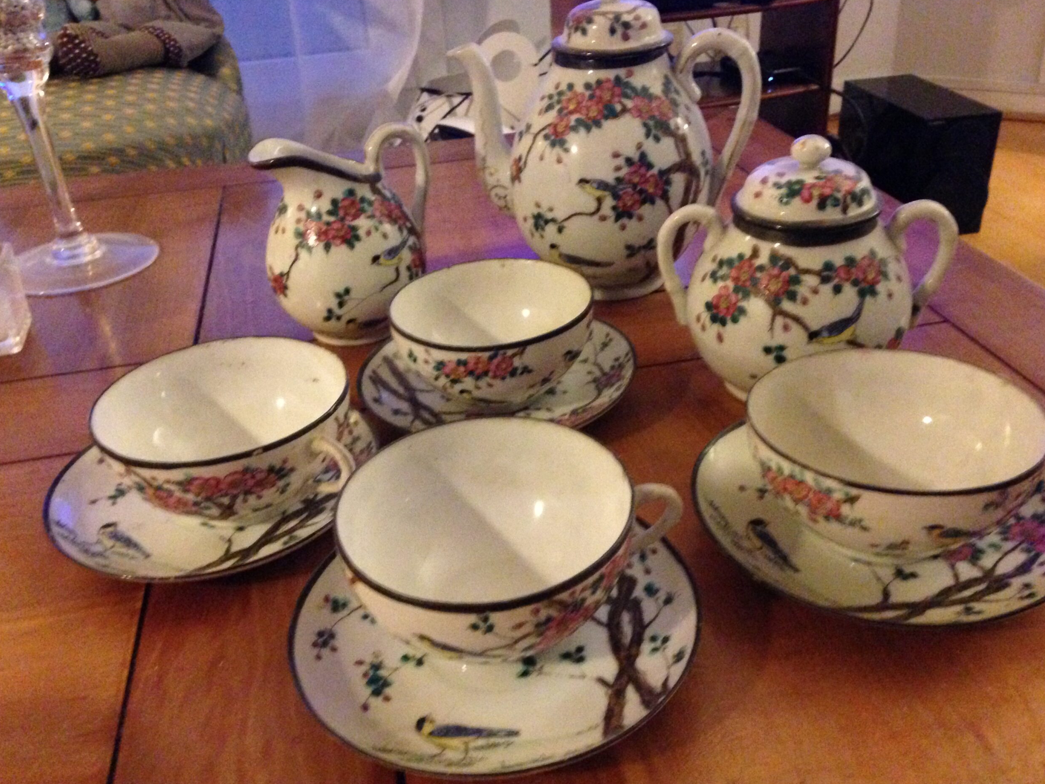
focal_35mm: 34
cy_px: 398
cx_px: 522
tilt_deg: -30.1
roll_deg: +4.0
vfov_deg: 41.8
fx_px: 1026
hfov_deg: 54.0
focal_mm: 4.12
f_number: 2.4
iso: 800
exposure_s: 1/15
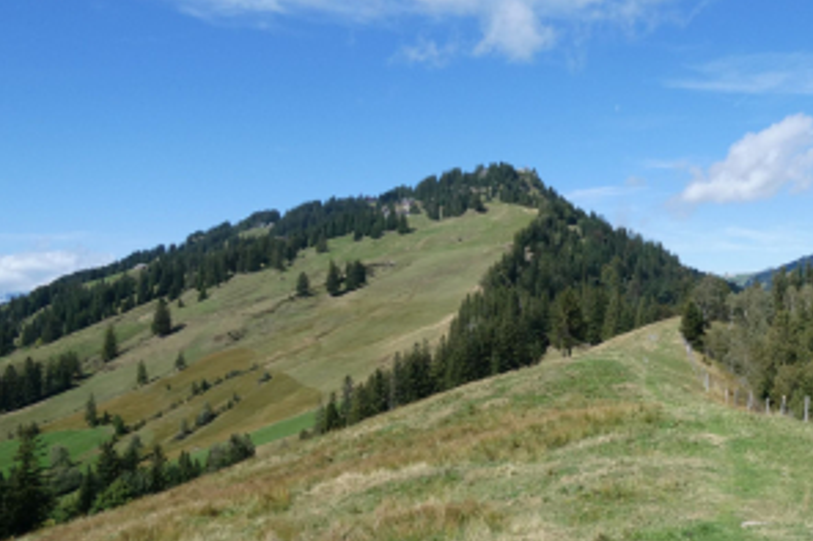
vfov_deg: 36.8
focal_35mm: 36
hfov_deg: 52.6
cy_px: 291
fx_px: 813
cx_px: 509
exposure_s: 1/1000
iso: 80
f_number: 3.3
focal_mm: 4.3
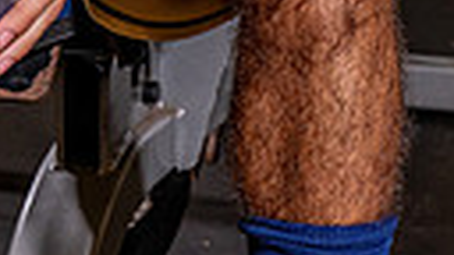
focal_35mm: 221
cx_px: -25
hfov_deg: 9.7
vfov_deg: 5.2
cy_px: -496
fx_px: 2660
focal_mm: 60
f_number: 8
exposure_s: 1/250
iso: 1250
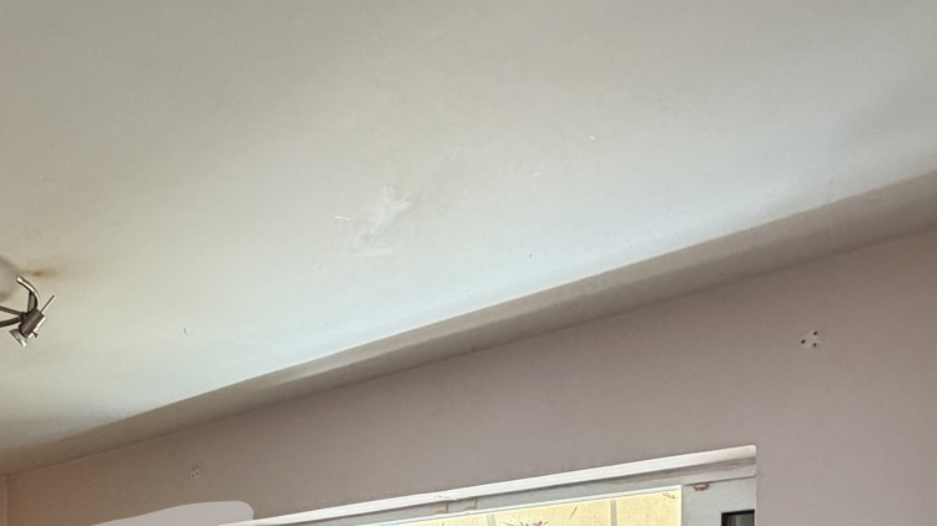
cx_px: -10
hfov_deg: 43.8
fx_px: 969
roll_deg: +0.0
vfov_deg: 26.3
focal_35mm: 39
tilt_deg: -0.9
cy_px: 666
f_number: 2.2
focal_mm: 2.22
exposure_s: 1/121
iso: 320
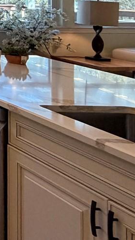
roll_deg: +0.0
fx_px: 401
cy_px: -26
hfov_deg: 10.6
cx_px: -299
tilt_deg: +1.1
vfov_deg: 29.8
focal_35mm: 63
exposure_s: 1/111
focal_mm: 2.22
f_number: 2.2
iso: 200
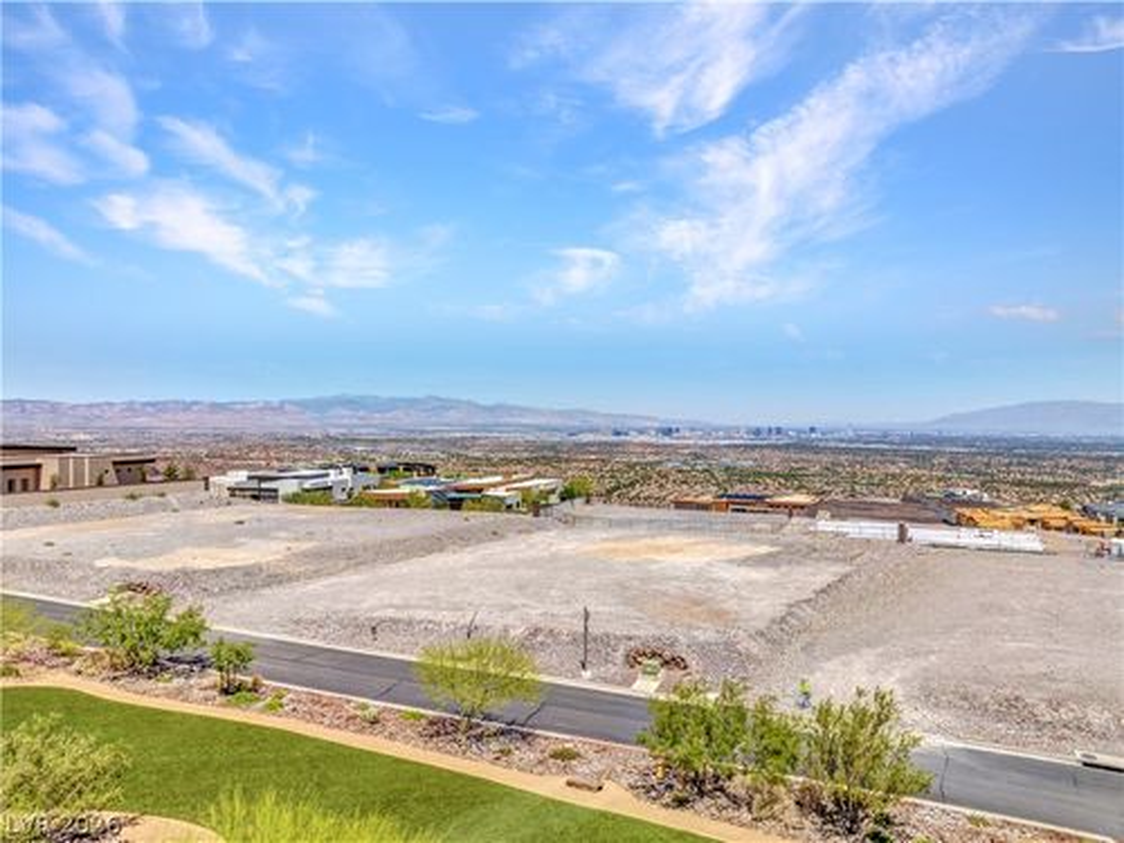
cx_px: 562
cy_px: 422
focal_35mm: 24
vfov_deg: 56.8
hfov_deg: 71.6
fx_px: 779
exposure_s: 1/10
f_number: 8
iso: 100
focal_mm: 12.3
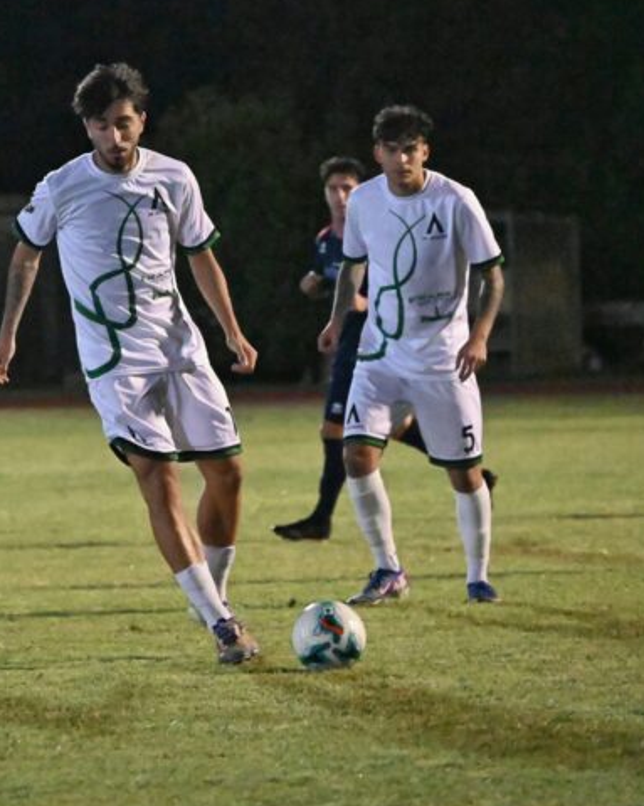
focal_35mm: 313
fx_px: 7460
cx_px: 101
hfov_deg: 4.9
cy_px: 382
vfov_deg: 6.2
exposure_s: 1/640
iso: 51200
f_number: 6.3
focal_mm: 200
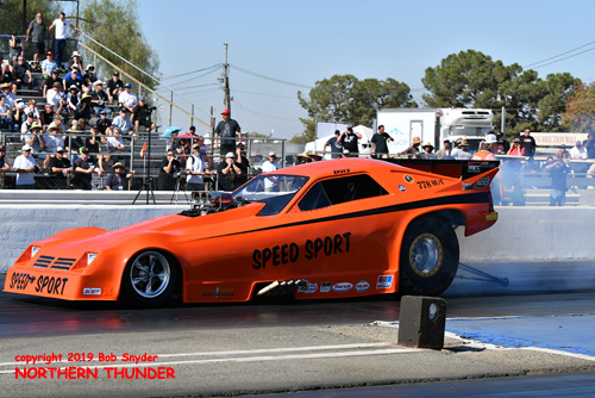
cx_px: 298
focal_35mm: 105
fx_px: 1736
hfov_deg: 19.4
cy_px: 199
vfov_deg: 13.1
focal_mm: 70
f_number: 5.6
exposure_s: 1/1250
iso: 160
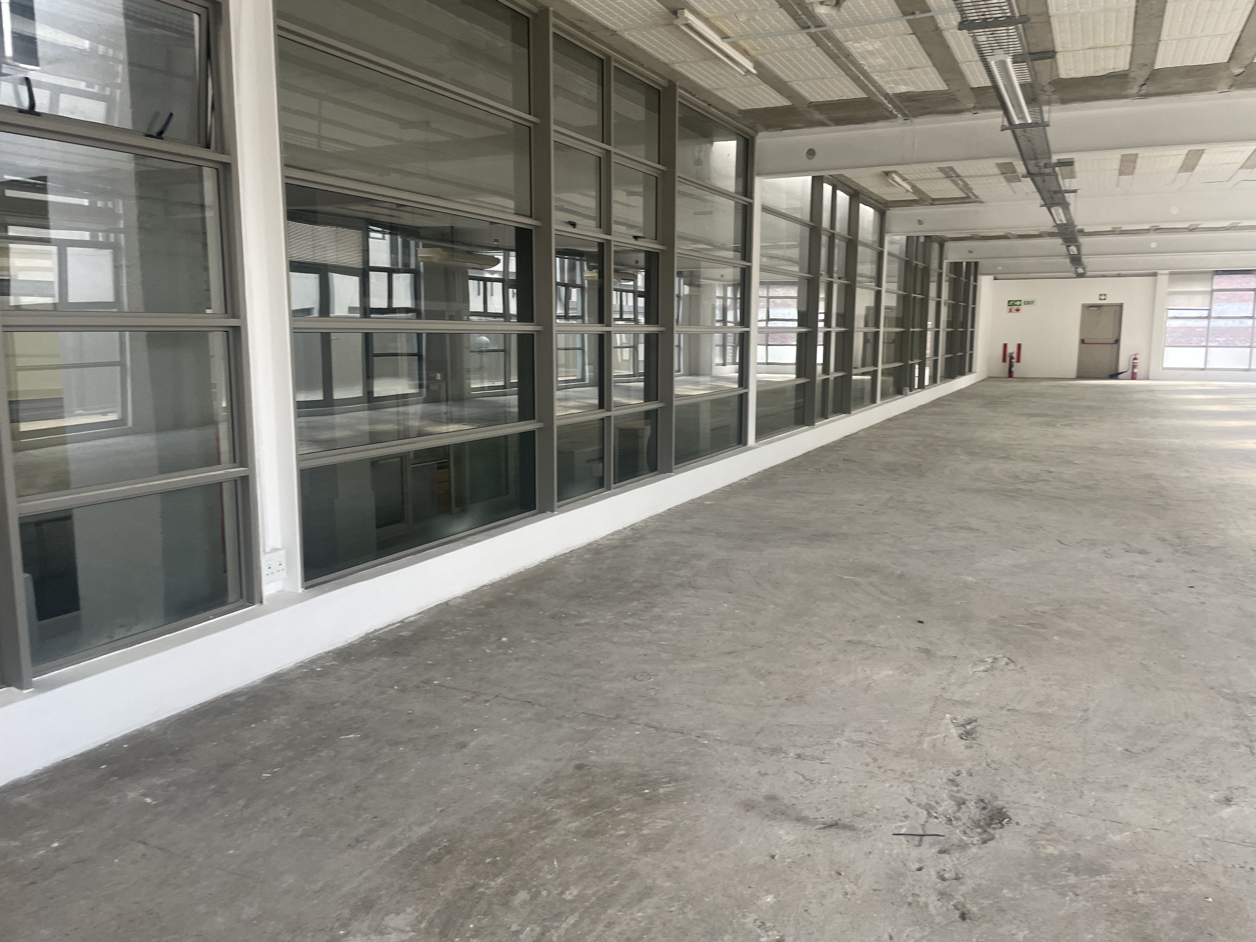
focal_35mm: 26
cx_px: 628
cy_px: 471
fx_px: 943
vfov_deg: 53.1
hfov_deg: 67.3
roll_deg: +0.1
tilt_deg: -10.9
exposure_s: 1/121
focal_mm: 4.2
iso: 100
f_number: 1.6
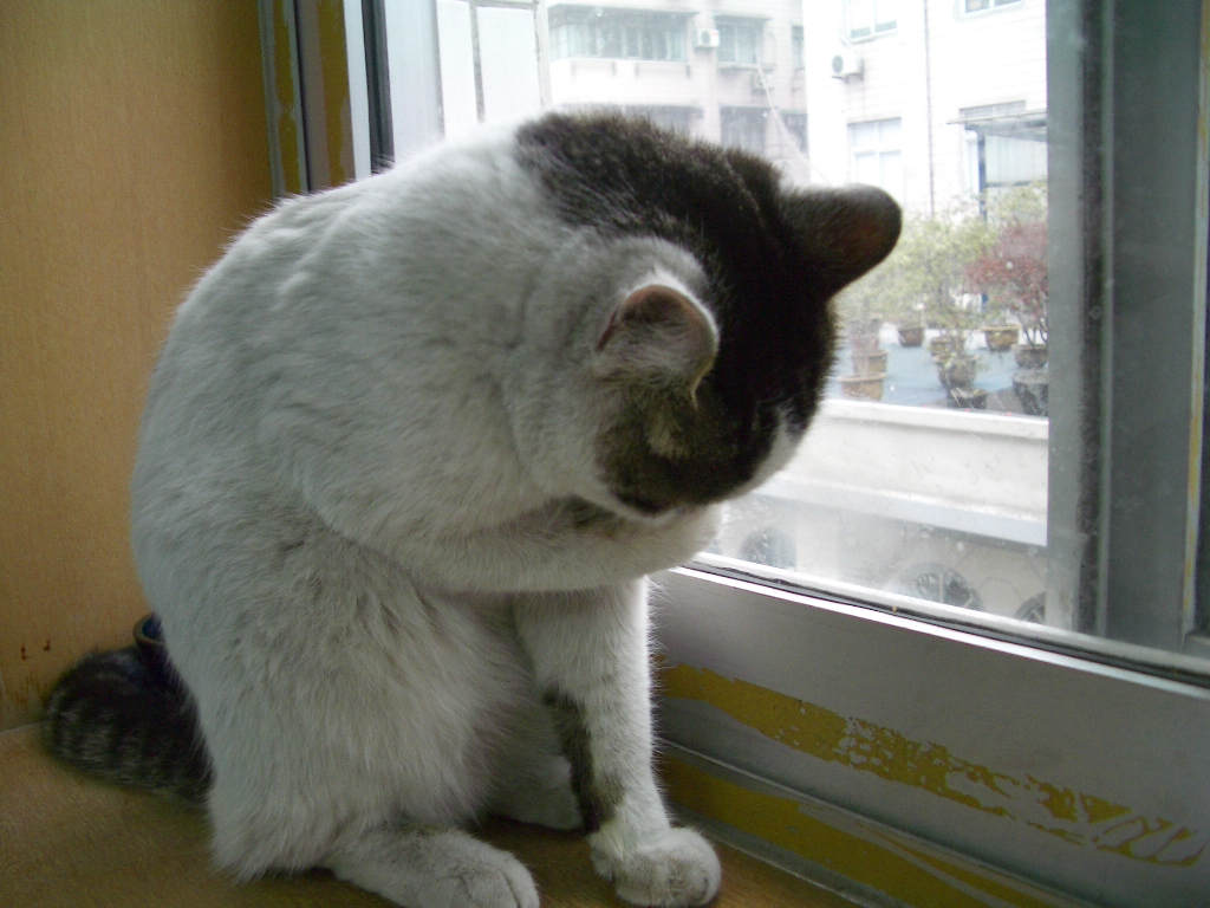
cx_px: 605
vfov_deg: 40.7
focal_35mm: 35
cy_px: 454
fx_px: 1223
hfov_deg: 52.6
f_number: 2.6
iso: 100
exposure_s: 1/40
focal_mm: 5.8
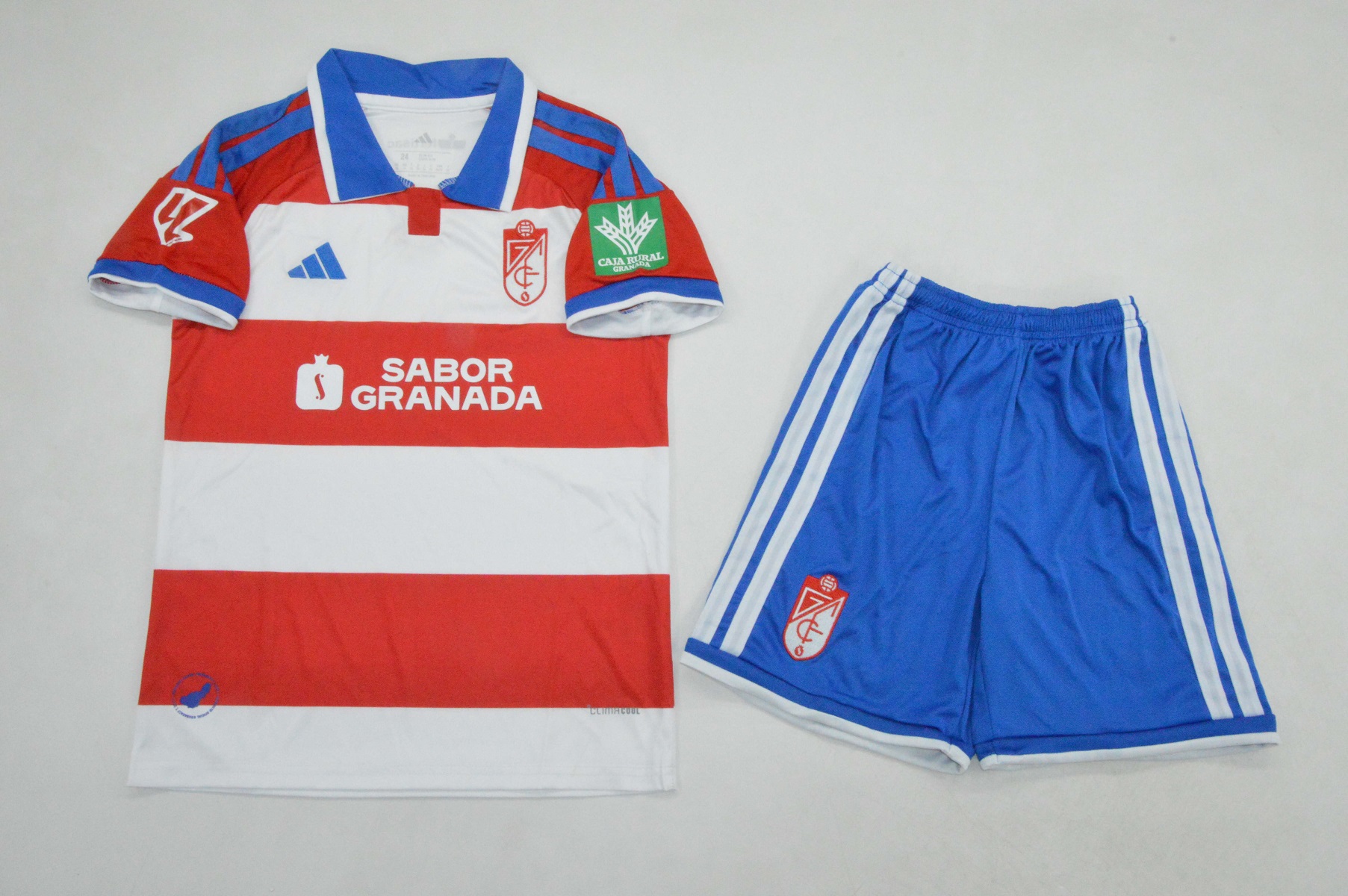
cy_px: 448
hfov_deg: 57.3
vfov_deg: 39.9
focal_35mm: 33
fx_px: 1235
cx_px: 674
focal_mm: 22
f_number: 25
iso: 6400
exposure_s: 1/200
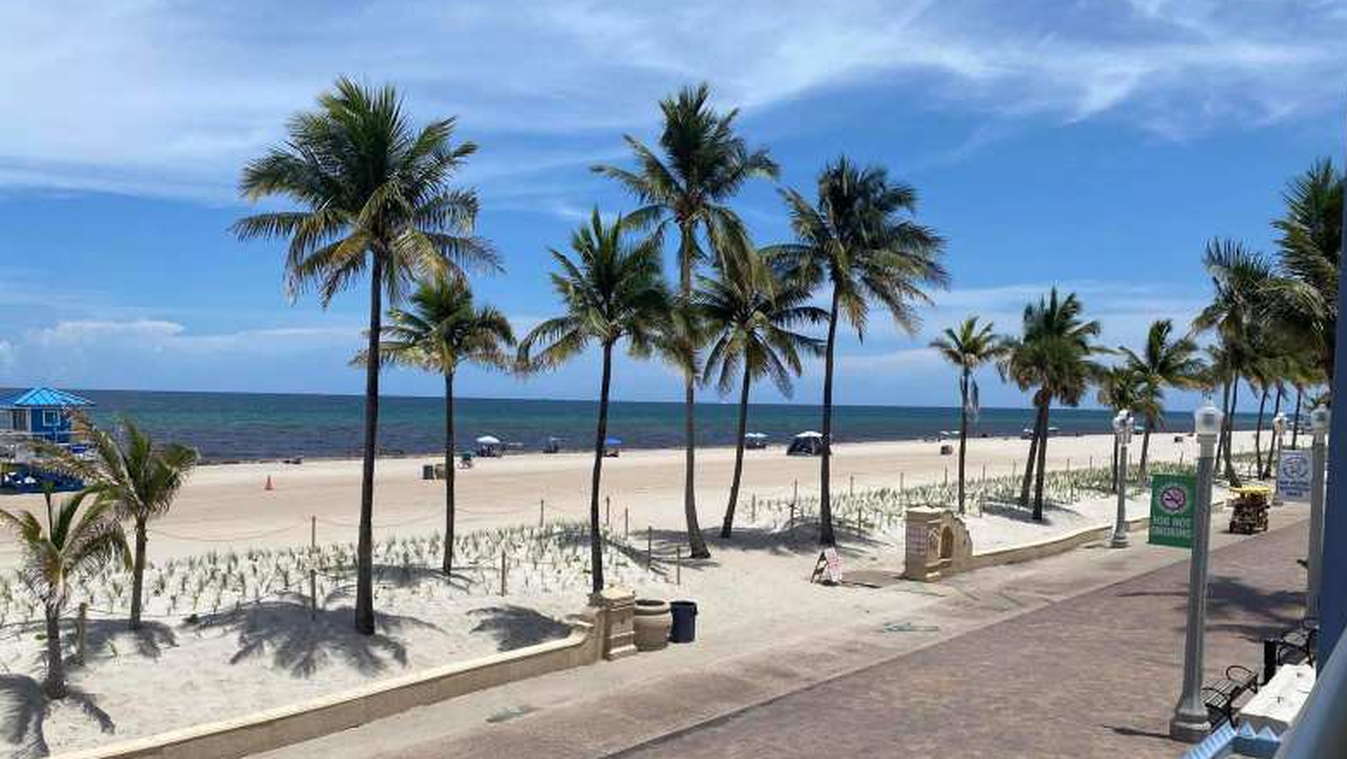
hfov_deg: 66.0
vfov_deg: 39.9
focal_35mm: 29
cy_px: 480
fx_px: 1036
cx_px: 662
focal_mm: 4.25
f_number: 1.8
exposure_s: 1/6061
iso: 32
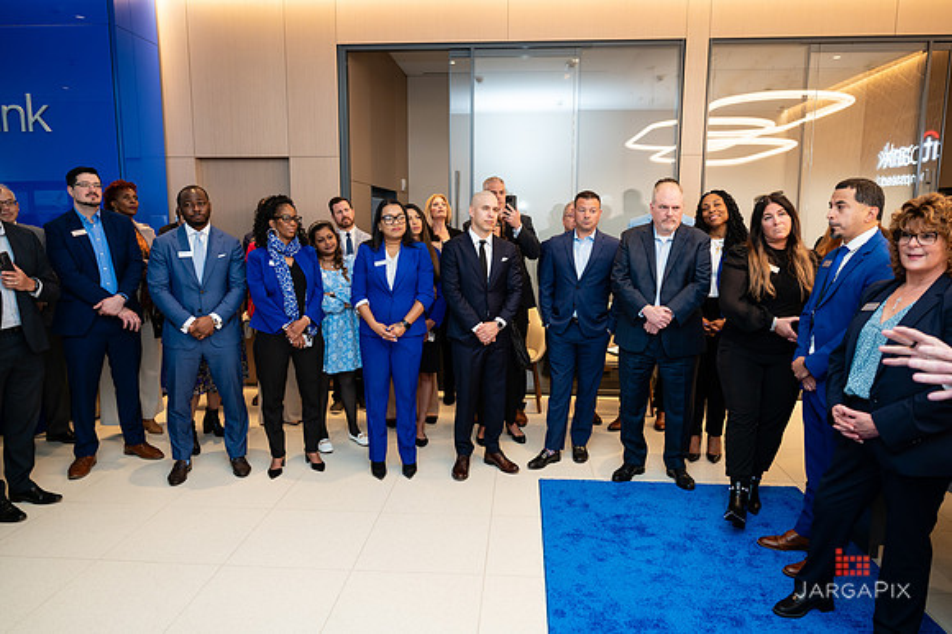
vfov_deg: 51.7
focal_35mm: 25
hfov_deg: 72.2
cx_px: 476
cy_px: 317
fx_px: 653
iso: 500
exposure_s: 1/200
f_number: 3.2
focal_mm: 24
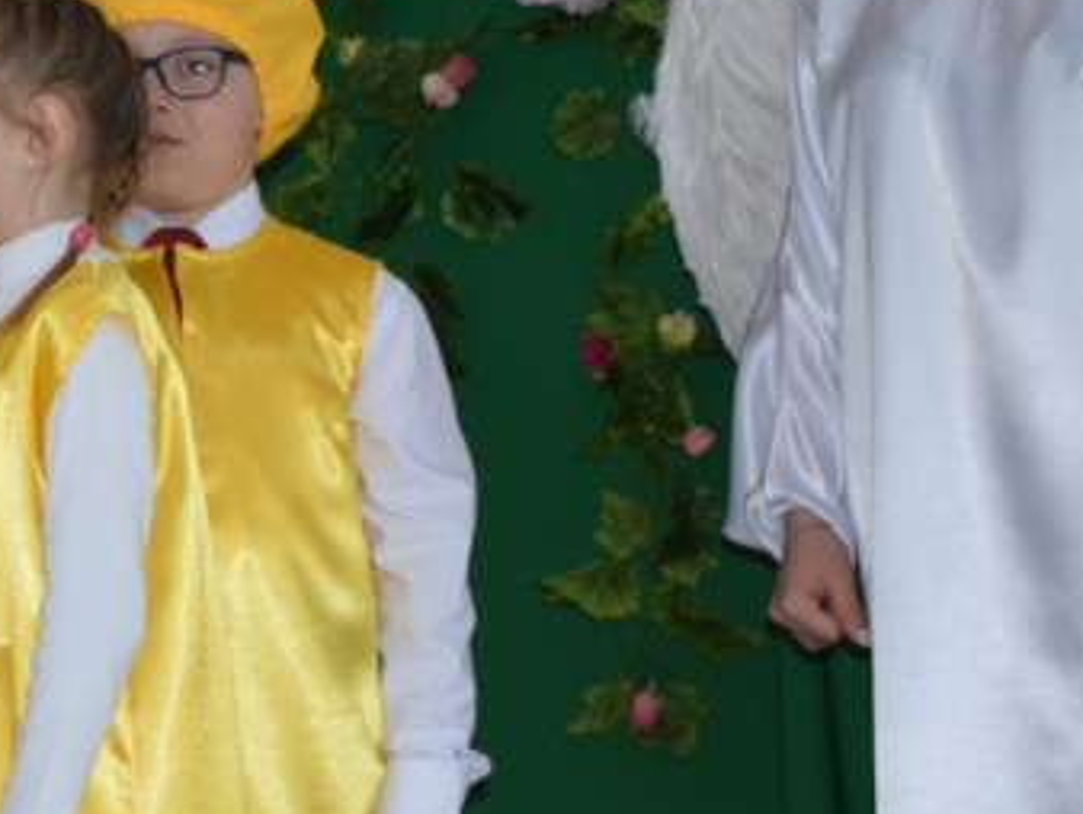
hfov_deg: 14.8
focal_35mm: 131
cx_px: 3
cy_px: 383
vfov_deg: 11.3
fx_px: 4101
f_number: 4.5
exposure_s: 1/80
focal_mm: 30
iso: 800
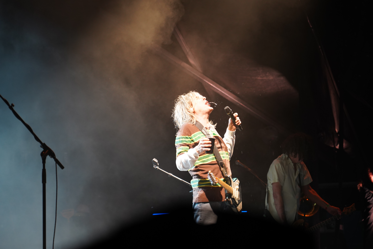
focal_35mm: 105
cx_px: 186
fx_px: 1088
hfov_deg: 19.5
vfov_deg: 13.0
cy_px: 124
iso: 2000
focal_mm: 105
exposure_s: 1/160
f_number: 4
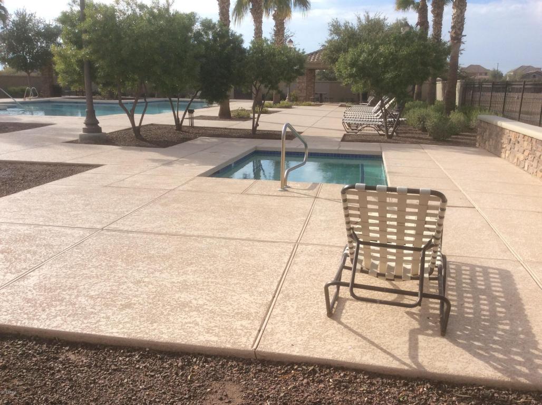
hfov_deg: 56.9
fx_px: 500
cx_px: 271
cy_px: 202
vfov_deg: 44.1
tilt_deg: -18.1
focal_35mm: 32
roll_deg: -0.4
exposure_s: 1/1546
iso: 32
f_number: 2.4
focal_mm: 3.3
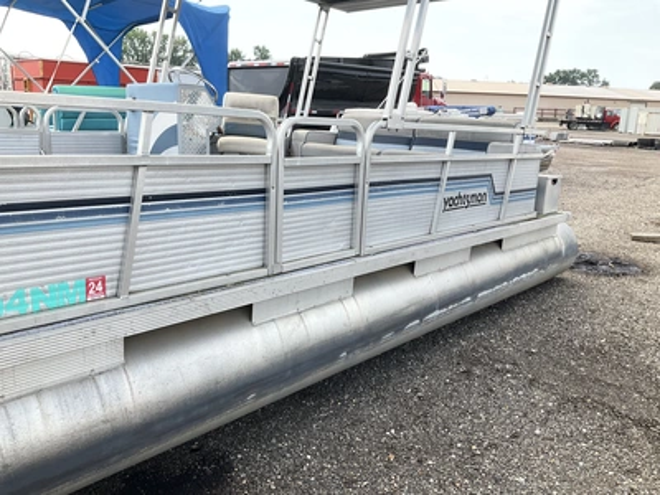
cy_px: 248
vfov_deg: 48.2
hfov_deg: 61.7
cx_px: 330
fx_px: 553
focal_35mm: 29
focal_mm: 3
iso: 25
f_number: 1.8
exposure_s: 1/666
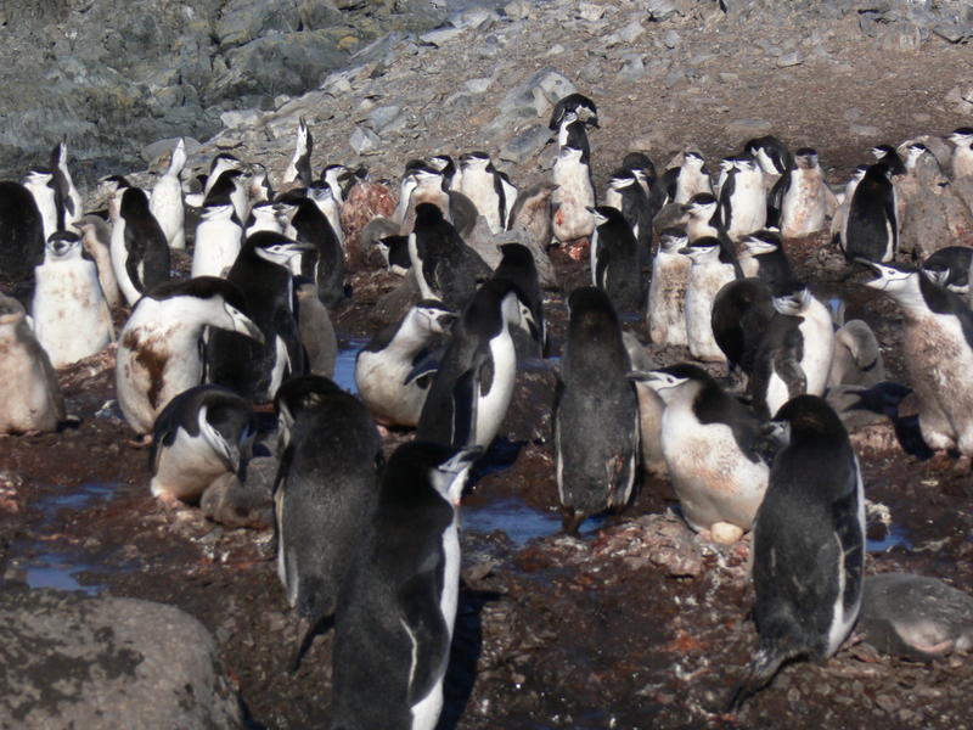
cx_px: 486
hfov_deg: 16.6
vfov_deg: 12.5
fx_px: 3345
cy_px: 365
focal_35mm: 119
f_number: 5.6
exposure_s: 1/500
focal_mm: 20
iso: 80
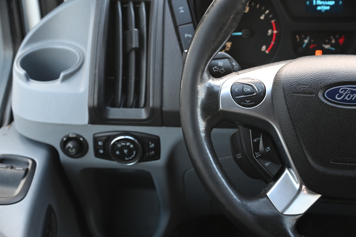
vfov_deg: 19.4
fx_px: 692
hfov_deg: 28.9
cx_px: 178
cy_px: 118
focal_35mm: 70
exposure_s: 1/80
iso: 2000
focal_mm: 70
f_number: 7.1
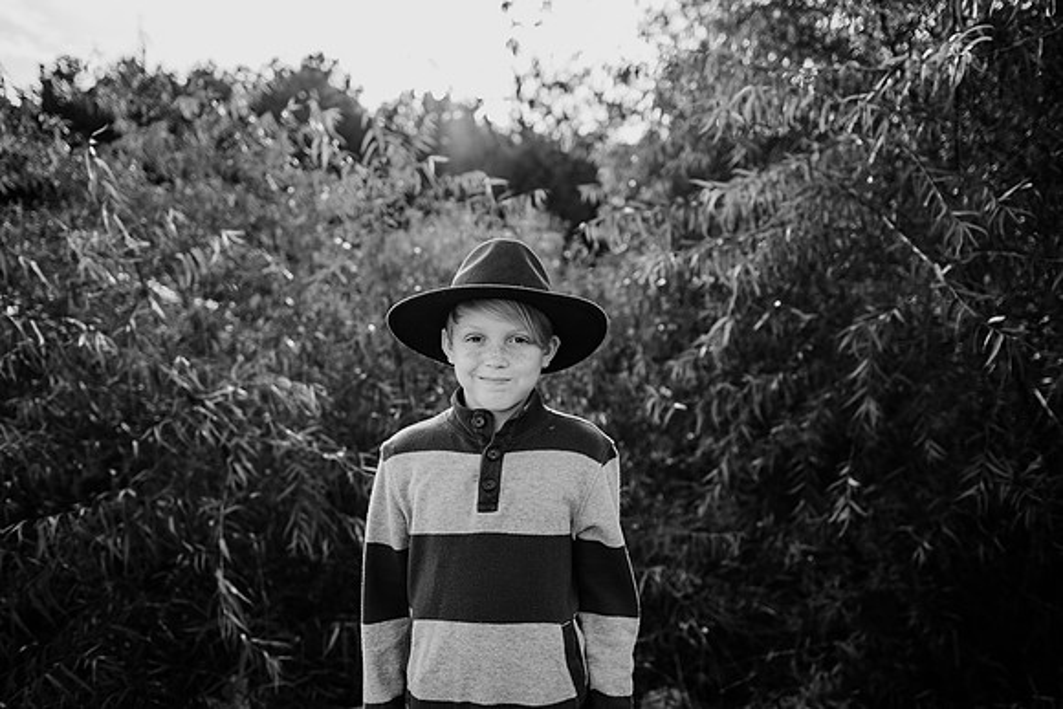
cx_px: 532
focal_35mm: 24
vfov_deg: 53.2
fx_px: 709
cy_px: 354
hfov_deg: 73.7
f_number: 2.5
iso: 200
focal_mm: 24
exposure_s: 1/1250
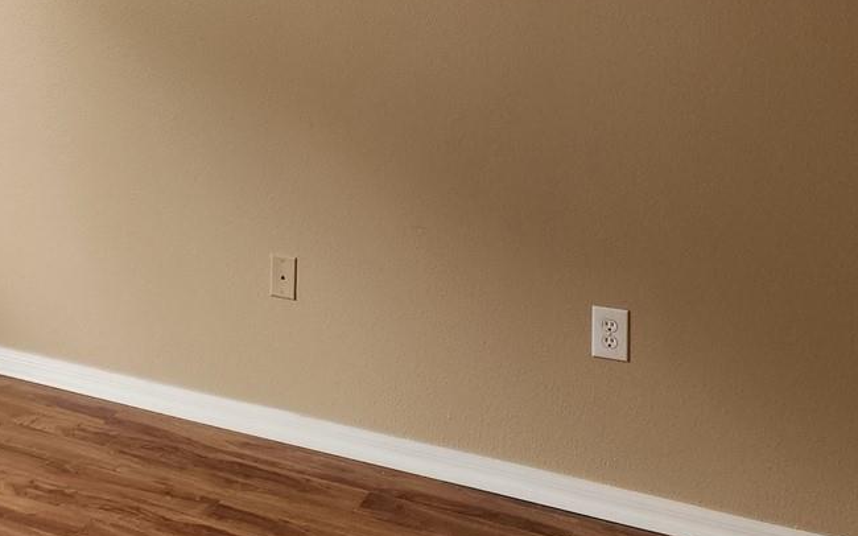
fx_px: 1403
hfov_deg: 31.6
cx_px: 15
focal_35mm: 60
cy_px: -49
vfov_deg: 20.6
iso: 125
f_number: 1.8
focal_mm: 6.4
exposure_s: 1/180
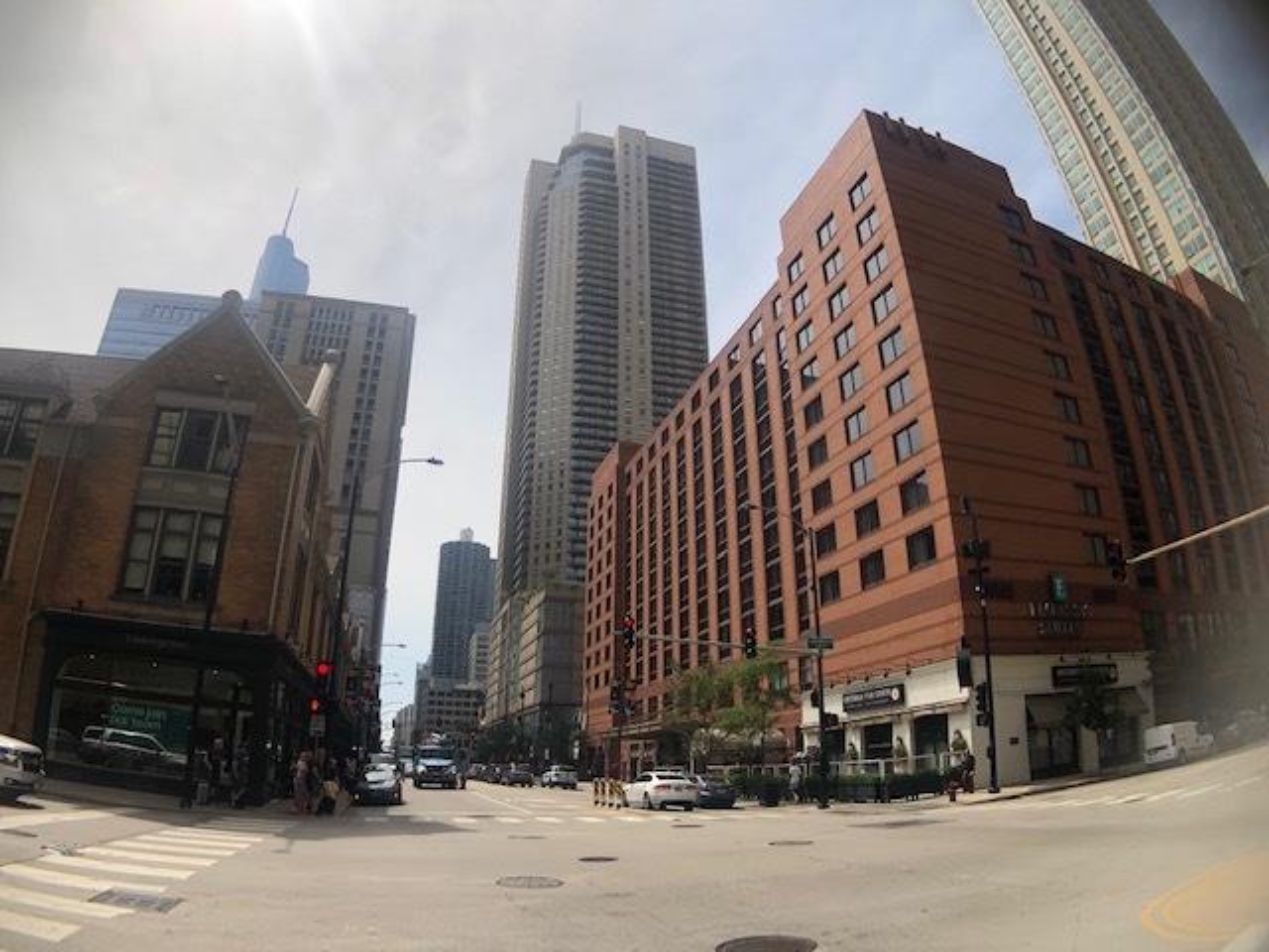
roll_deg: -1.2
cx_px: 634
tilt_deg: +20.4
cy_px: 476
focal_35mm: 28
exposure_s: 1/2825
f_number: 1.8
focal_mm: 3.99
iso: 20
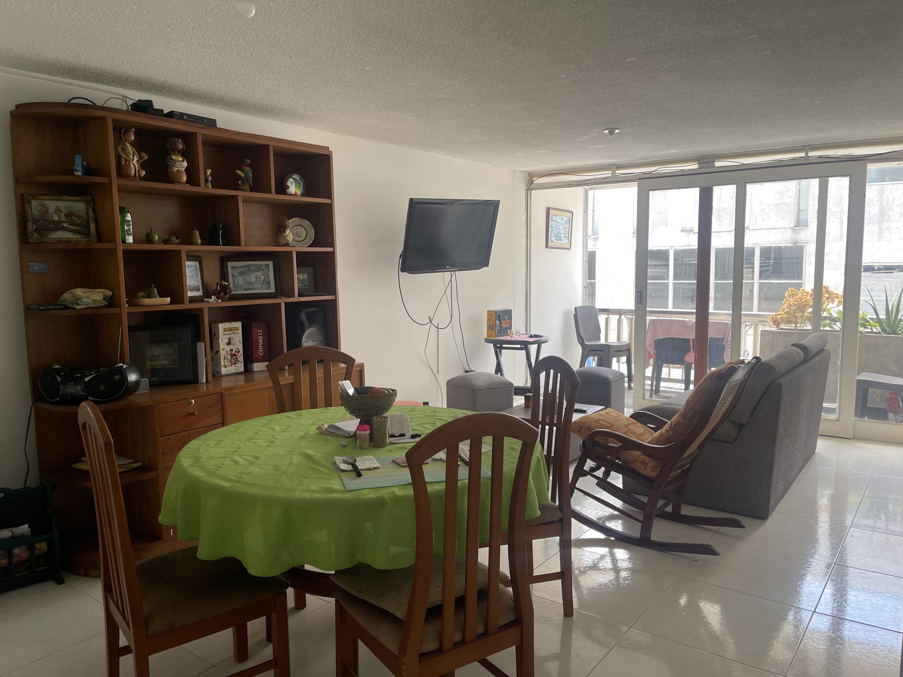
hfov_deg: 67.3
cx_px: 452
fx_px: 678
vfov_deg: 53.1
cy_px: 338
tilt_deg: -6.5
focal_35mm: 26
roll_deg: +0.4
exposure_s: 1/121
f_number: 1.6
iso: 64
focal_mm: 5.1
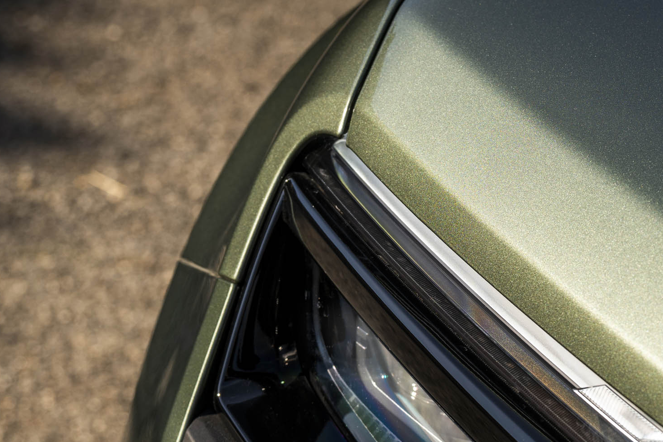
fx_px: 2394
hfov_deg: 15.7
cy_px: 419
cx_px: 454
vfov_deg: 10.5
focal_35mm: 130
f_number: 5
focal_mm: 59
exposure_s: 1/400
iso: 64
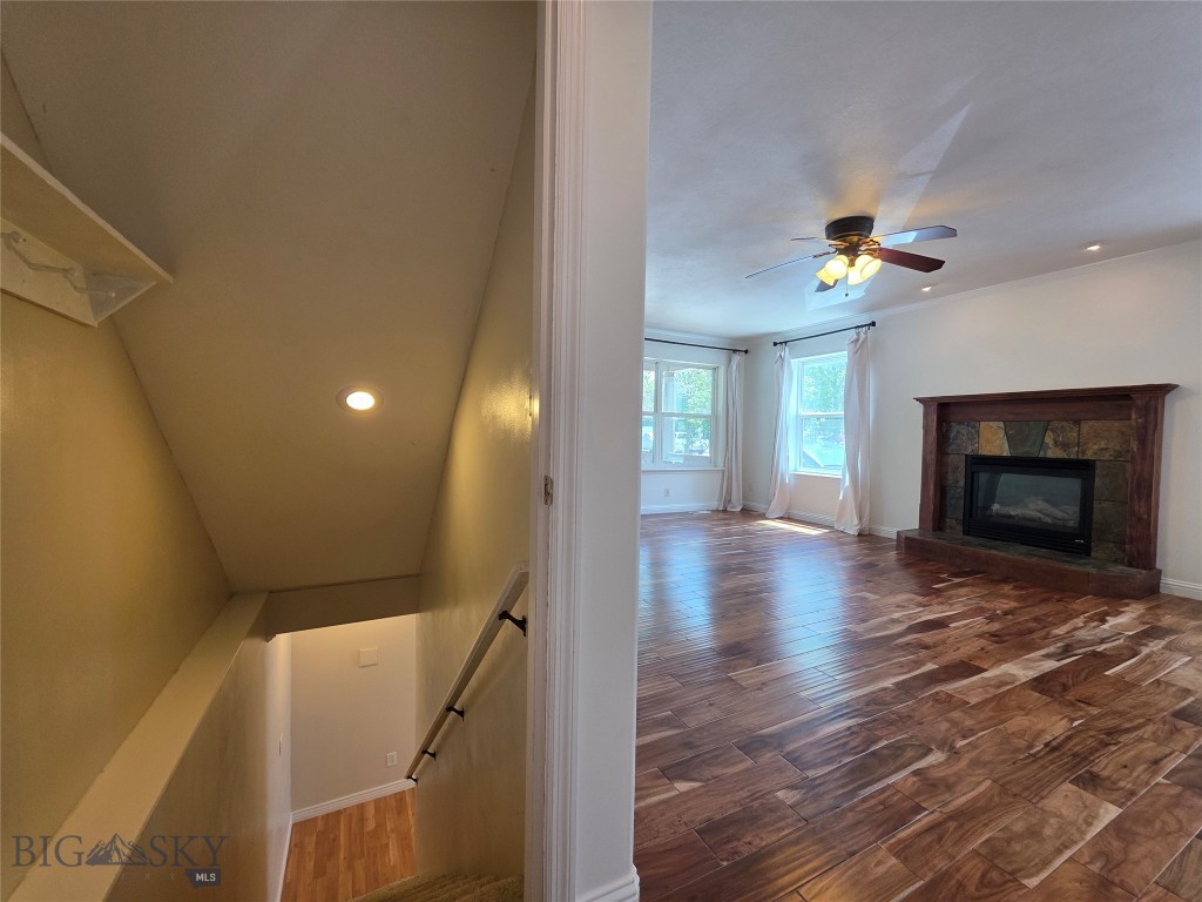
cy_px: 451
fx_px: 451
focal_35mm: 13
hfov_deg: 106.2
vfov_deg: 89.9
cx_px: 601
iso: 100
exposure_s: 1/120
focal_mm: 2.2
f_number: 1.9
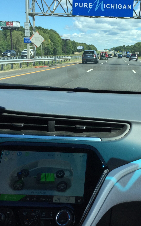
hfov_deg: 29.7
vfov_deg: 47.2
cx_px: 116
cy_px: 113
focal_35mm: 42
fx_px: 258
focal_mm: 4.15
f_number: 2.2
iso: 32
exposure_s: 1/1199
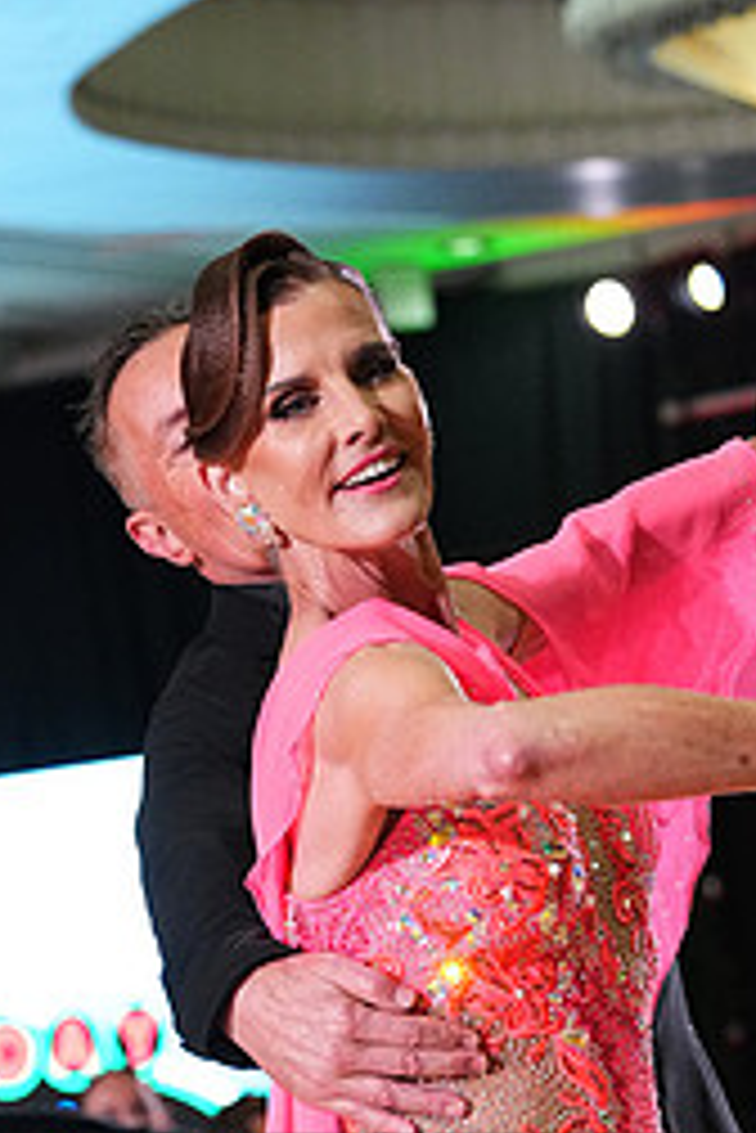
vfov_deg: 8.9
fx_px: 7244
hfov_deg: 6.0
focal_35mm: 230
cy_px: 1286
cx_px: 340
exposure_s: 1/400
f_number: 5
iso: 6400
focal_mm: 100
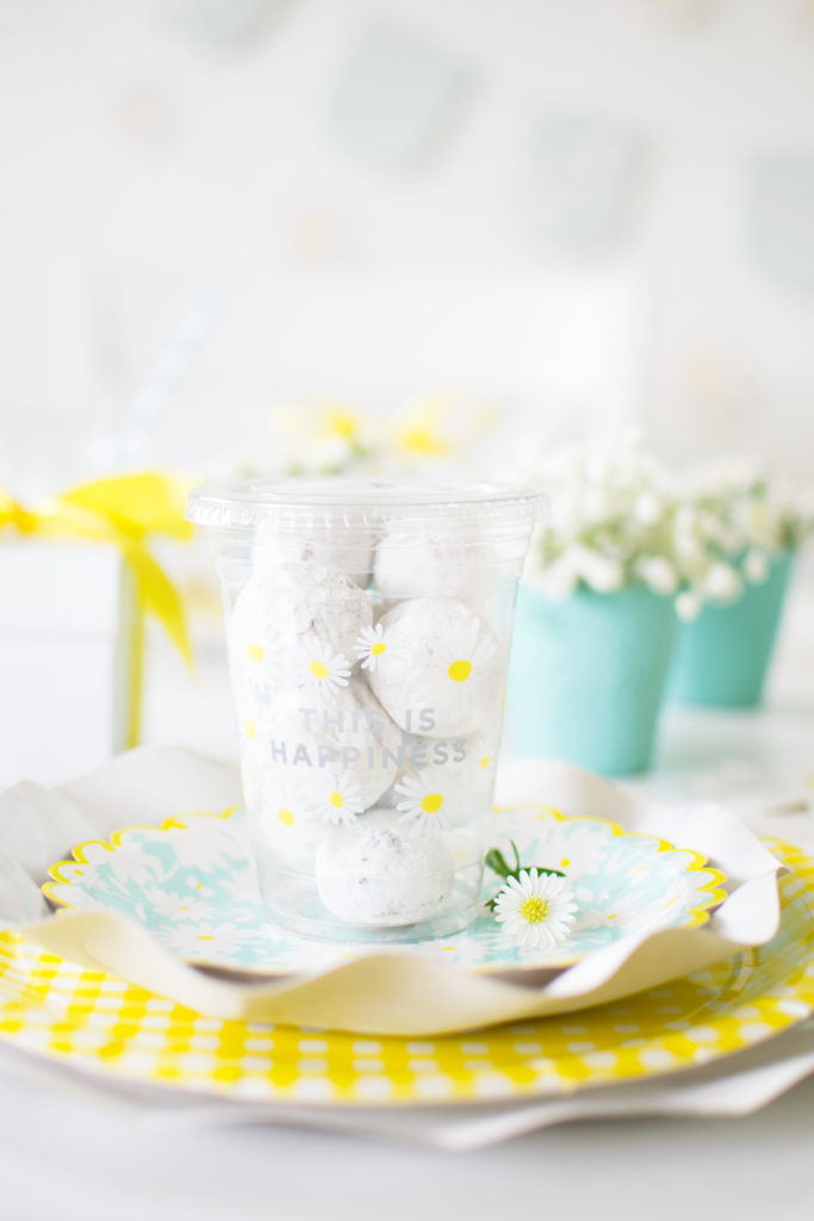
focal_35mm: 52
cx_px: 407
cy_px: 610
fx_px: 1780
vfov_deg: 37.8
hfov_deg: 25.8
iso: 200
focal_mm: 35
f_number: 1.8
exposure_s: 1/125
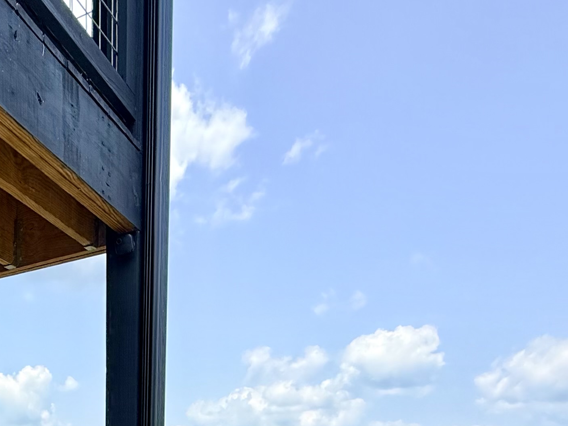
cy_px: 595
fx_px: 656
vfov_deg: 27.7
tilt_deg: -7.7
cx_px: 27
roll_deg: +0.5
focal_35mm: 40
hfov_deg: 41.9
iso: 50
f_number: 2.2
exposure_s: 1/1235
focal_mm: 2.22
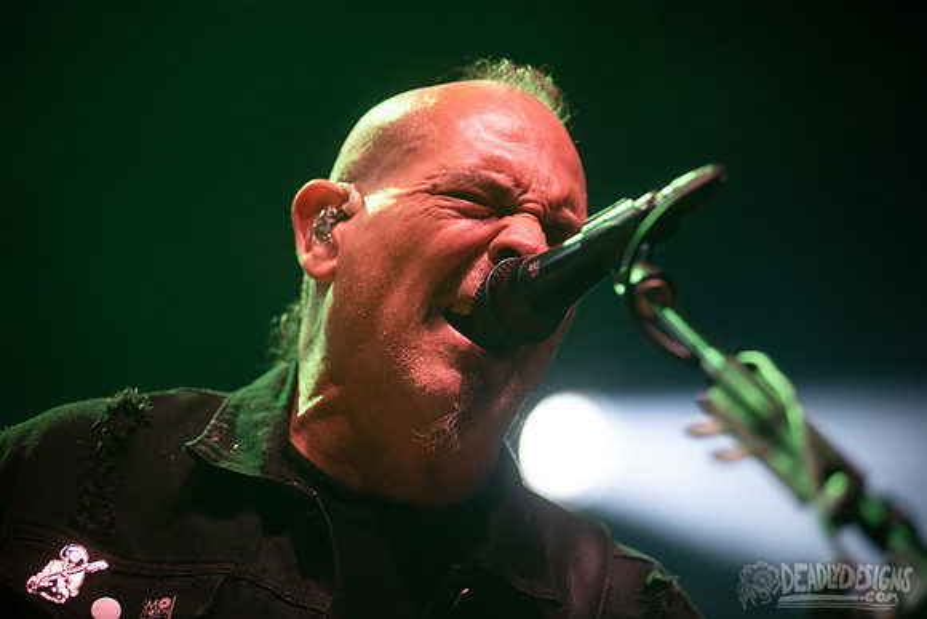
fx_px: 3477
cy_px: 310
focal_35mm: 135
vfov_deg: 10.2
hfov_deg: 15.2
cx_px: 464
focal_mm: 135
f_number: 3.2
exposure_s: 1/160
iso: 2500
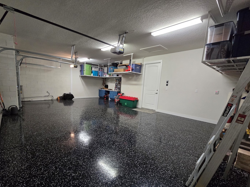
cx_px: 114
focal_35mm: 15
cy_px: 104
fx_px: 108
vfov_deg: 81.4
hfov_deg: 97.9
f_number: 2.2
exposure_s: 1/60
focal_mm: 2.2
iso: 500
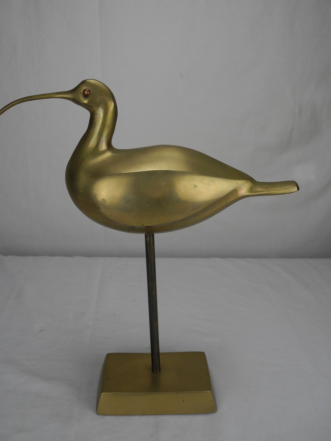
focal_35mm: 33
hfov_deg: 42.8
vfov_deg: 55.1
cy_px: 188
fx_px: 421
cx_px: 142
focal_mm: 6
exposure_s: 1/290
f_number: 2.8
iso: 100
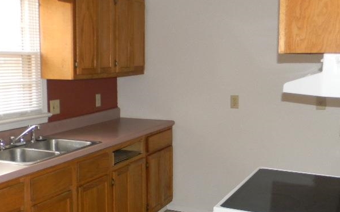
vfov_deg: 25.3
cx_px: 139
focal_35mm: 51
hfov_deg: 39.4
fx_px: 472
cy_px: 111
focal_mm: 5
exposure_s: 1/26
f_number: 3.5
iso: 200
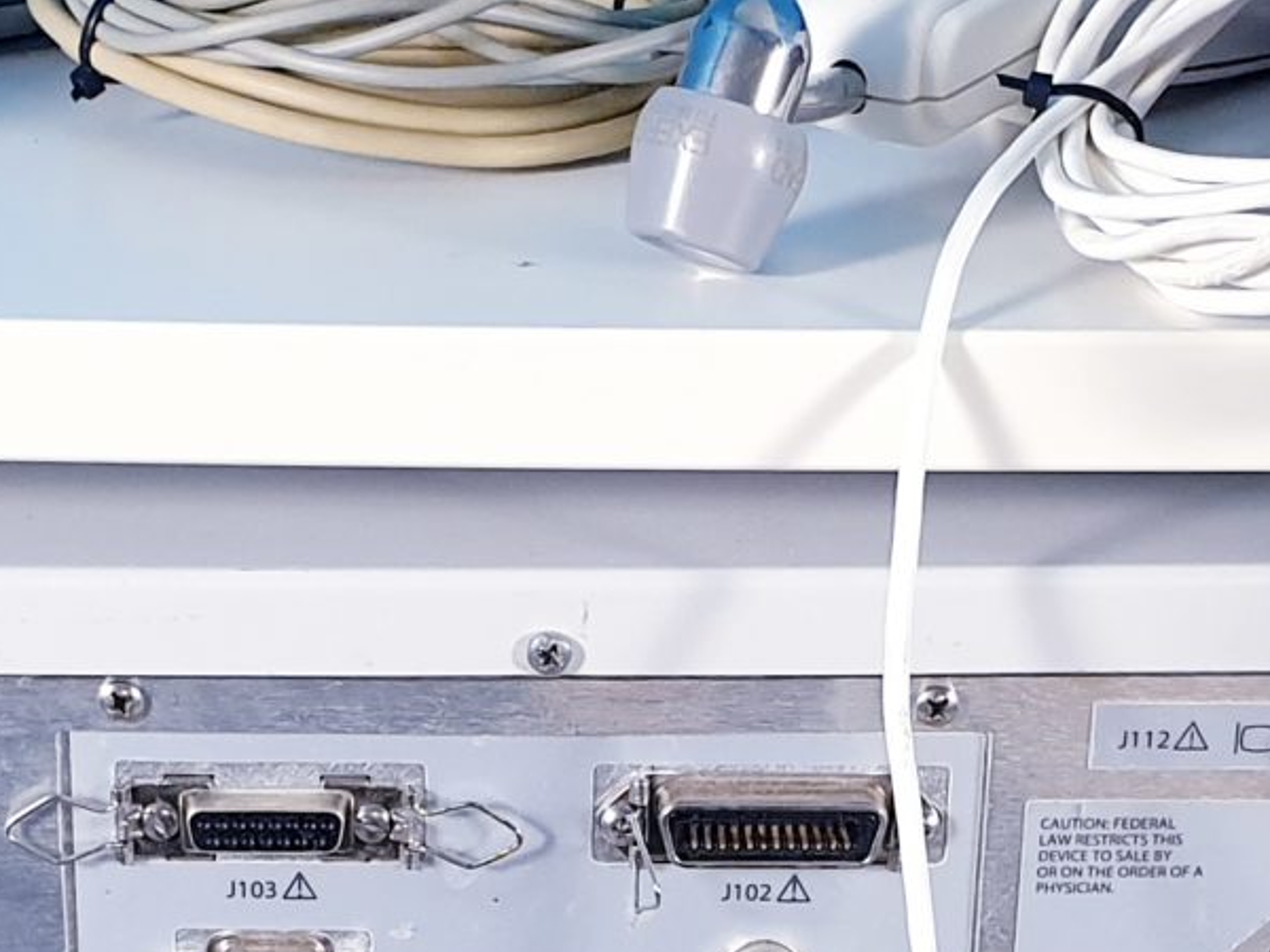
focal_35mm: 111
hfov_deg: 17.7
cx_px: 631
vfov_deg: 13.1
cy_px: 1081
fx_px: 4072
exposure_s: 1/50
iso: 160
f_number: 2.4
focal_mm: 4.3
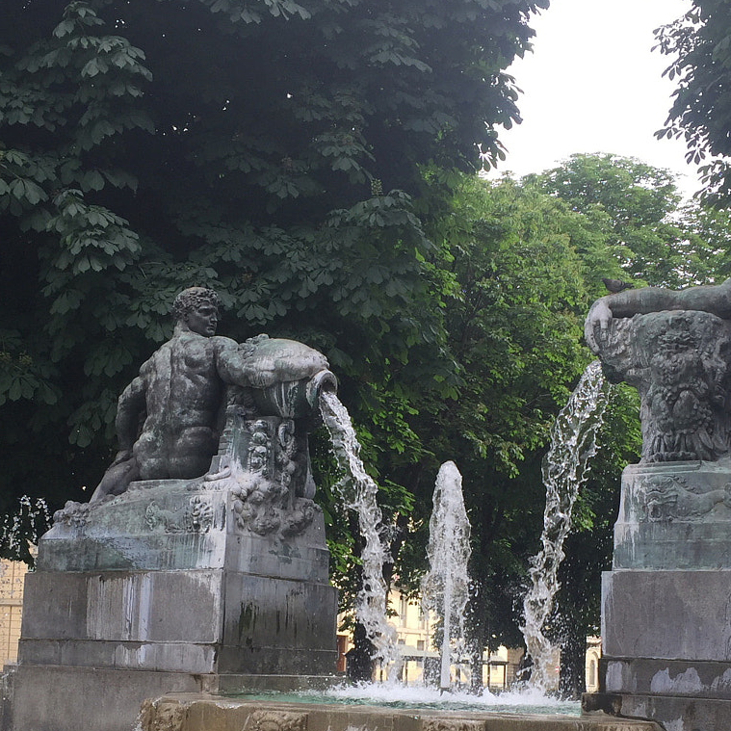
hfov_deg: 31.6
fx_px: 1290
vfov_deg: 31.1
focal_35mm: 54
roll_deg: -2.0
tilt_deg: +4.6
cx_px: 361
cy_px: 552
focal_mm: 4.15
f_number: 2.2
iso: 32
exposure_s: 1/391
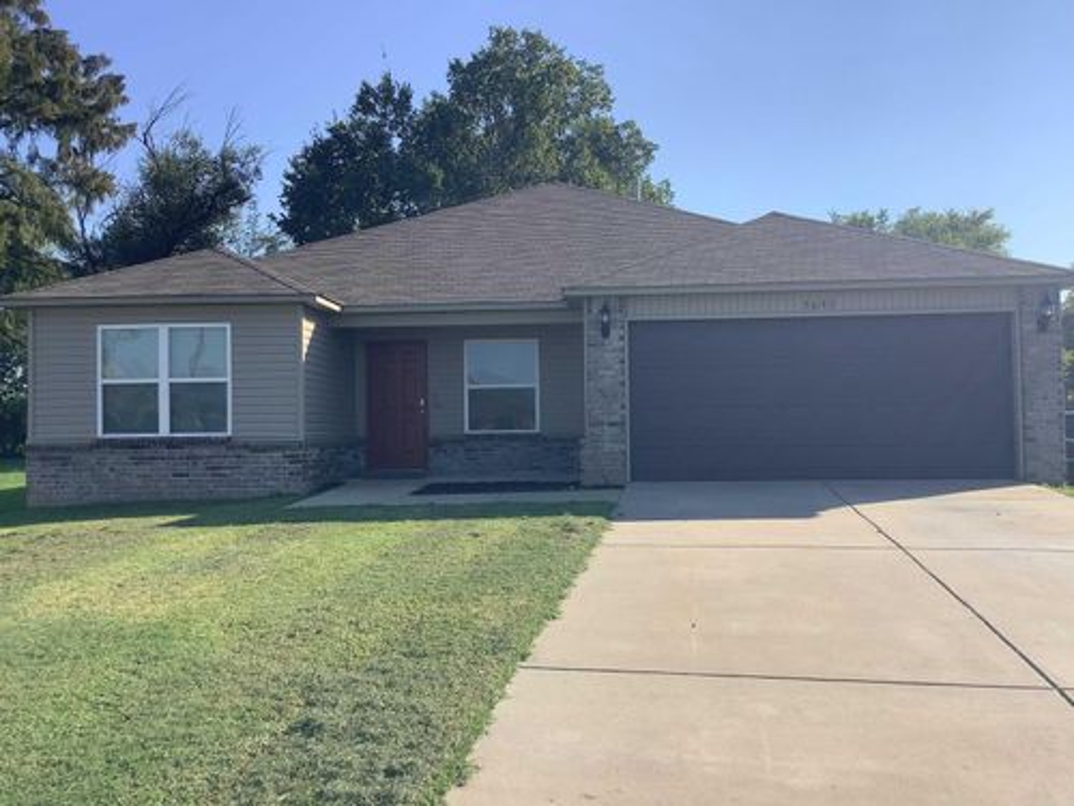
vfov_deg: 45.4
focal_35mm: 31
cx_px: 537
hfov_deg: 58.4
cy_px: 403
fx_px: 962
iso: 25
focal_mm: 3.3
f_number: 2.4
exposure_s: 1/905
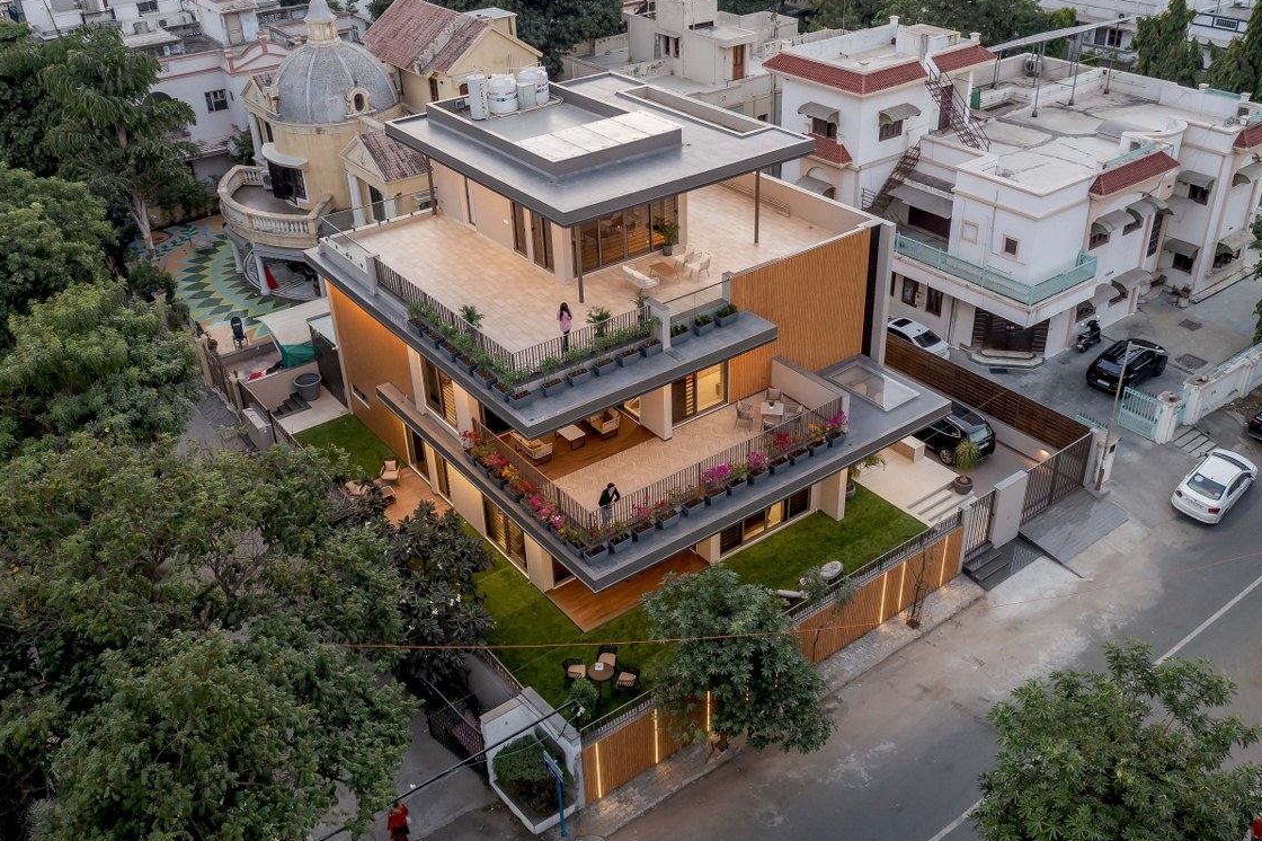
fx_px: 1121
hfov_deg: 58.7
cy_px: 395
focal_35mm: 32
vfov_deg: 41.1
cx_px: 646
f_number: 5.6
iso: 200
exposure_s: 1/13
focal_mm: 10.26
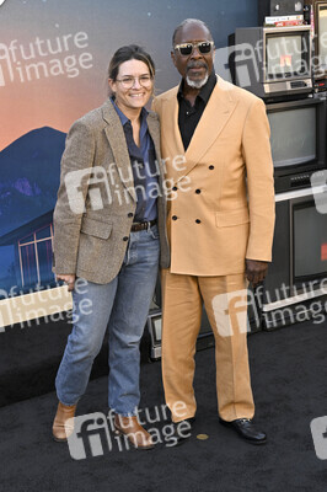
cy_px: 246
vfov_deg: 39.6
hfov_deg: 26.9
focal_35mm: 50
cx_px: 164
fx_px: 682
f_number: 7.1
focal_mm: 50
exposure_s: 1/320
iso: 640
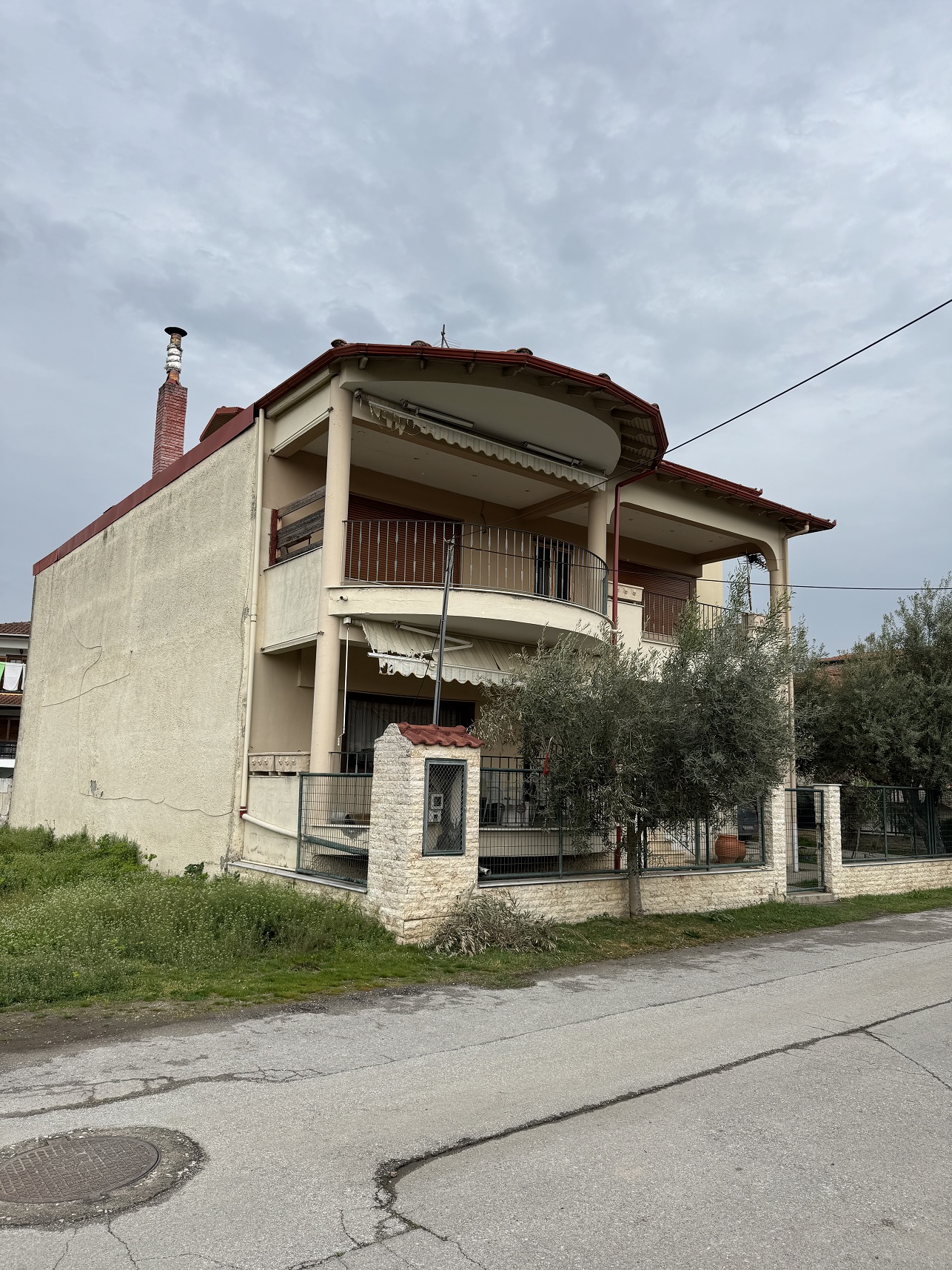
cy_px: 635
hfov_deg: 56.8
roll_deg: -1.8
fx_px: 880
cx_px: 476
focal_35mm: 24
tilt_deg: +8.8
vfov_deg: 71.6
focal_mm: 6.76
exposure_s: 1/2415
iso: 80
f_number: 1.78
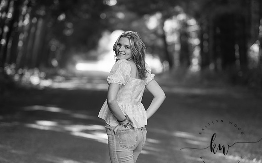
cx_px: 130
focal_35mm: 144
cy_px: 86
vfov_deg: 9.1
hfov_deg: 14.5
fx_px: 1028
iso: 400
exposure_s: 1/250
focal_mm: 140
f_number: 2.8
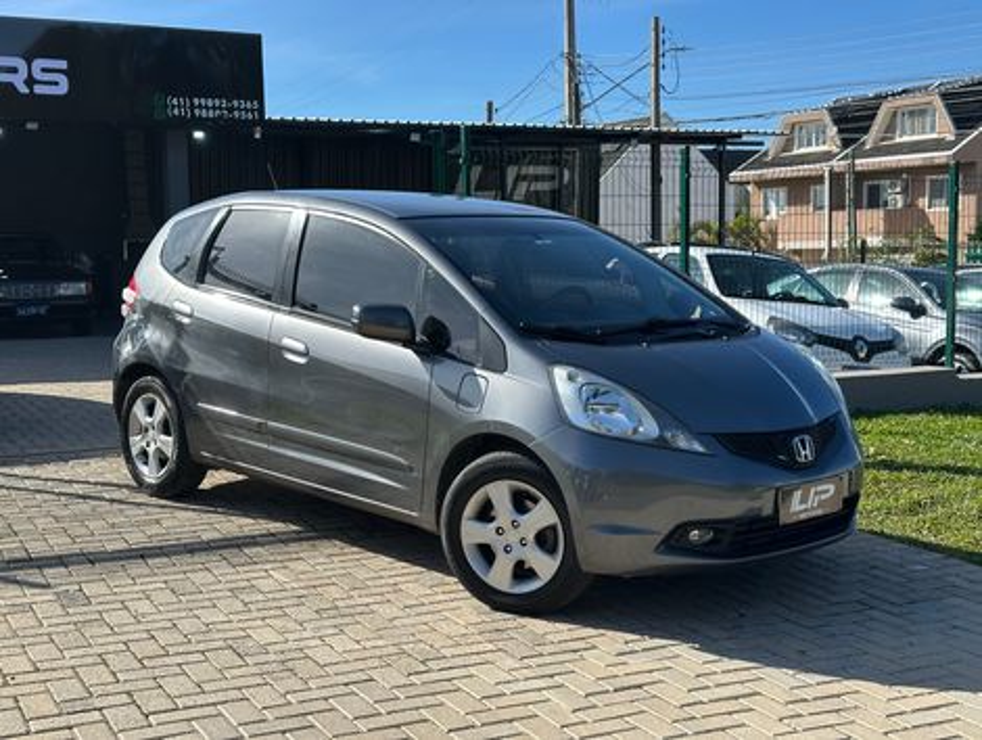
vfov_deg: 30.3
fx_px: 1364
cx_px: 491
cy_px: 370
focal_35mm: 48
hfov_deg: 39.6
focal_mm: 6.86
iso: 64
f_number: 1.78
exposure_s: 1/2667
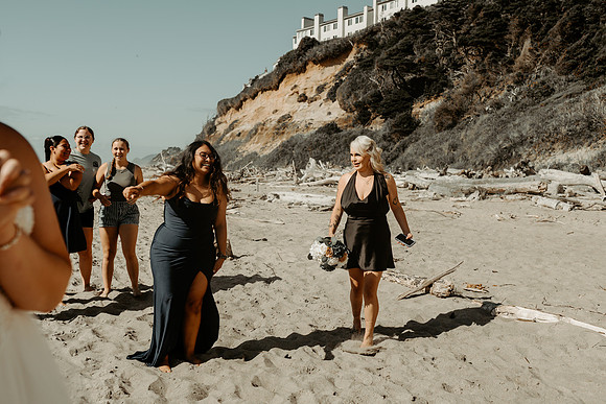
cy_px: 189
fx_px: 645
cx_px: 327
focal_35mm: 38
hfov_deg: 50.2
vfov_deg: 34.8
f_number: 4
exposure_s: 1/2500
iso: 100
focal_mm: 35
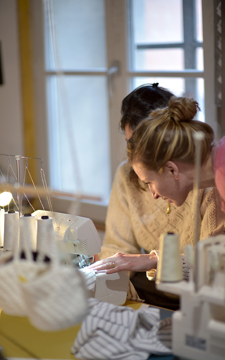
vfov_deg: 23.8
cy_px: 180
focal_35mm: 87
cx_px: 113
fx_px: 854
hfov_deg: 15.0
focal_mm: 85
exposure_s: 1/125
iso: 320
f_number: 1.4
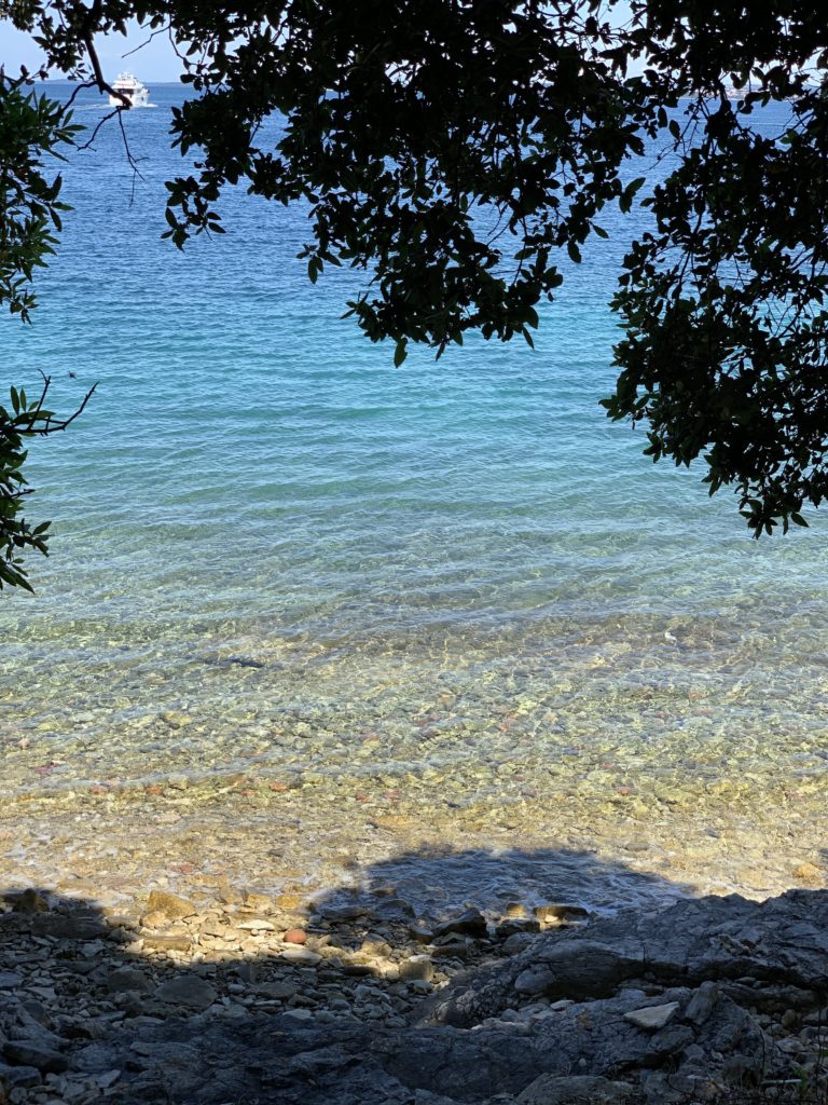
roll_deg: -1.4
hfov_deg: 28.0
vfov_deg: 36.8
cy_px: 552
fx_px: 1658
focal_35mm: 52
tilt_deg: -15.6
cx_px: 414
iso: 16
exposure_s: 1/623
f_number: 2.4
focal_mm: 6
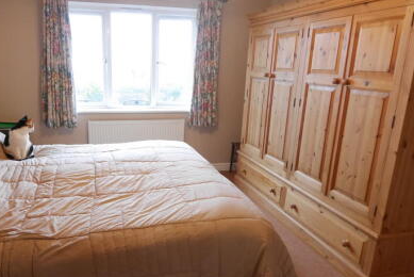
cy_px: 146
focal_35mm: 28
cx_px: 179
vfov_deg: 46.5
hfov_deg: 65.2
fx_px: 322
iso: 1600
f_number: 4
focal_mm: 9
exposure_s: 1/60
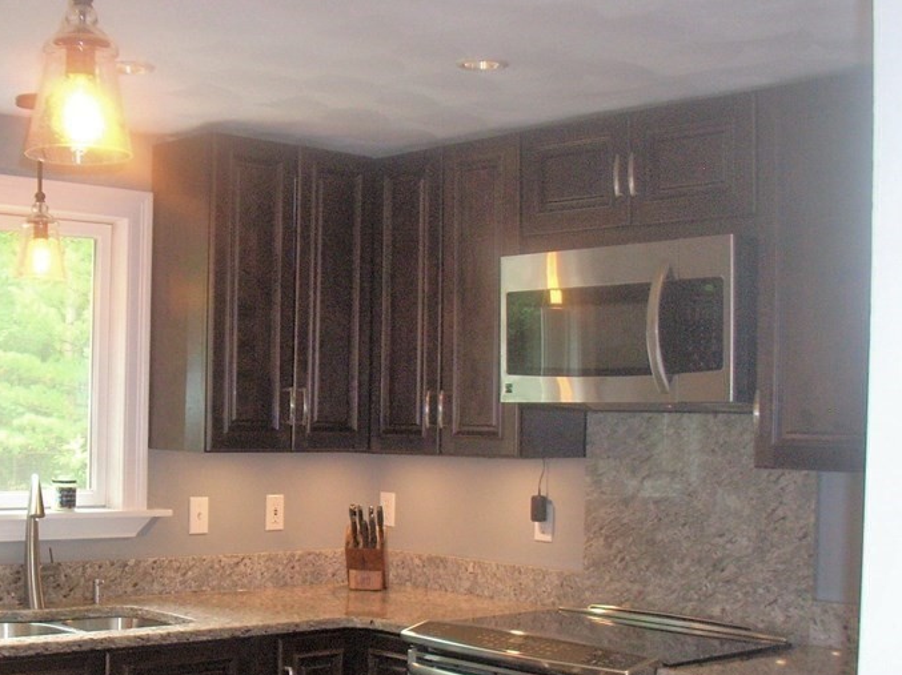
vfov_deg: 25.9
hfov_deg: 33.8
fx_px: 1458
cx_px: 242
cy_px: 458
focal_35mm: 56
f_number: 2.8
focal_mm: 6.2
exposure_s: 1/30
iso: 200
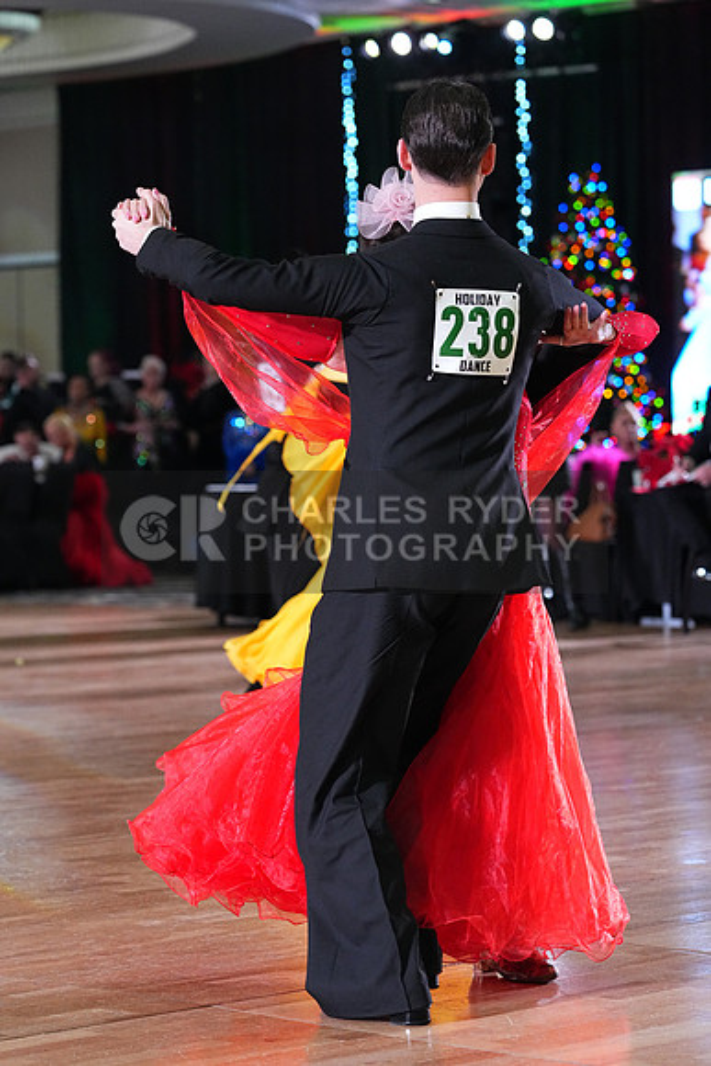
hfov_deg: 11.9
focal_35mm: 115
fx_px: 3405
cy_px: 533
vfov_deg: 17.8
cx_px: 356
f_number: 4.5
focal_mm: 115
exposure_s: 1/400
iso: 6400
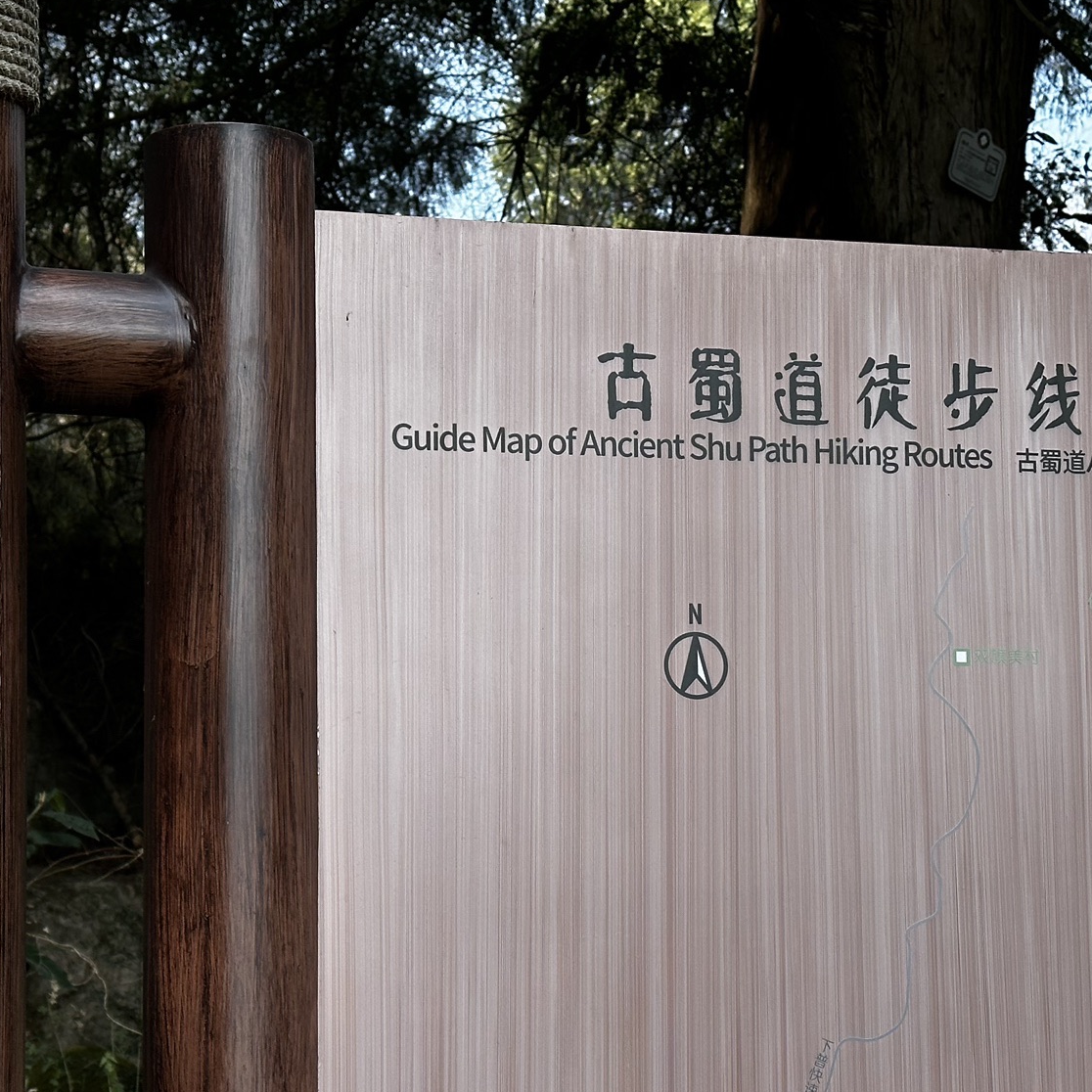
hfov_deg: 22.8
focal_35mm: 76
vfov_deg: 22.7
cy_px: 720
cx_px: 530
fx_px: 2712
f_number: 1.78
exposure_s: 1/953
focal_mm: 6.86
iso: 64
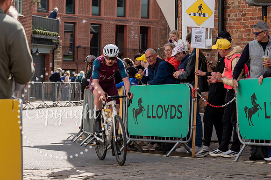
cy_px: 37
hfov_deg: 14.0
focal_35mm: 146
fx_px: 1099
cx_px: 98
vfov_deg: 9.4
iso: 250
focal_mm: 77
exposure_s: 1/1000
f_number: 5
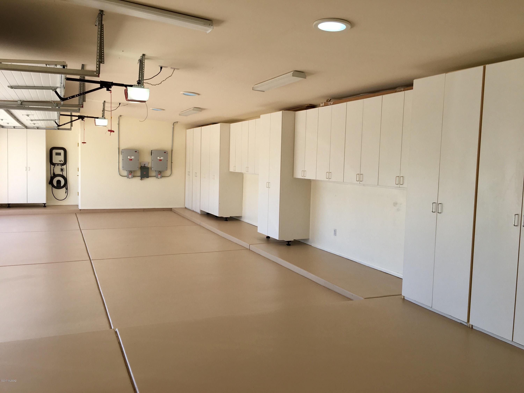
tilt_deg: -3.4
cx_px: 262
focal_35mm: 29
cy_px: 196
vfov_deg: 48.2
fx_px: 439
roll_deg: -1.7
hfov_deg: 61.7
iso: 25
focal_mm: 4.15
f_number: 2.2
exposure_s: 1/135
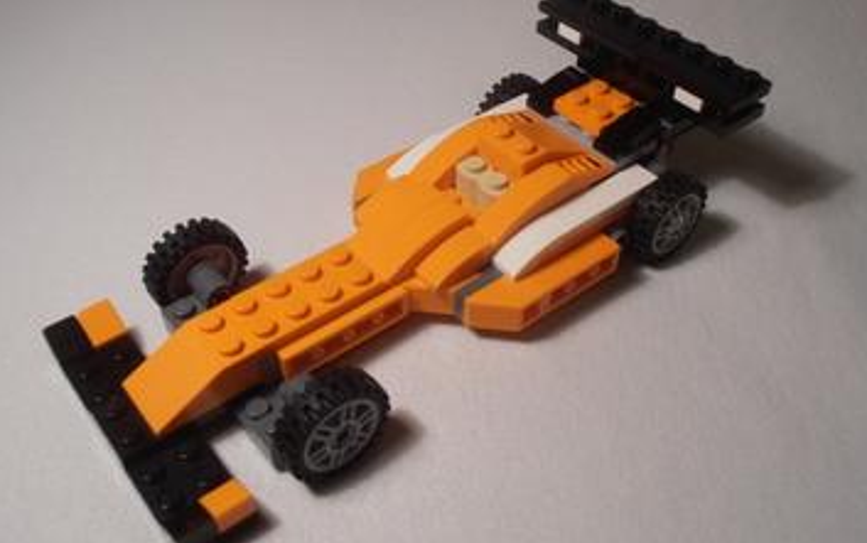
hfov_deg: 49.3
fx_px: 946
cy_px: 251
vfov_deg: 32.0
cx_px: 432
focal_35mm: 40
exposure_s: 1/40
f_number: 3.9
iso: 100
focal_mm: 6.61
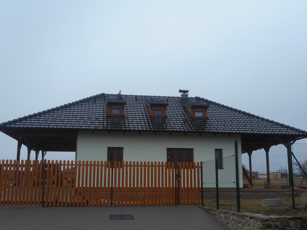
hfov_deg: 42.9
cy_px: 115
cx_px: 154
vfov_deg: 32.9
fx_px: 390
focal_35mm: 44
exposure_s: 1/80
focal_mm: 7.9
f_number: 4.7
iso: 80
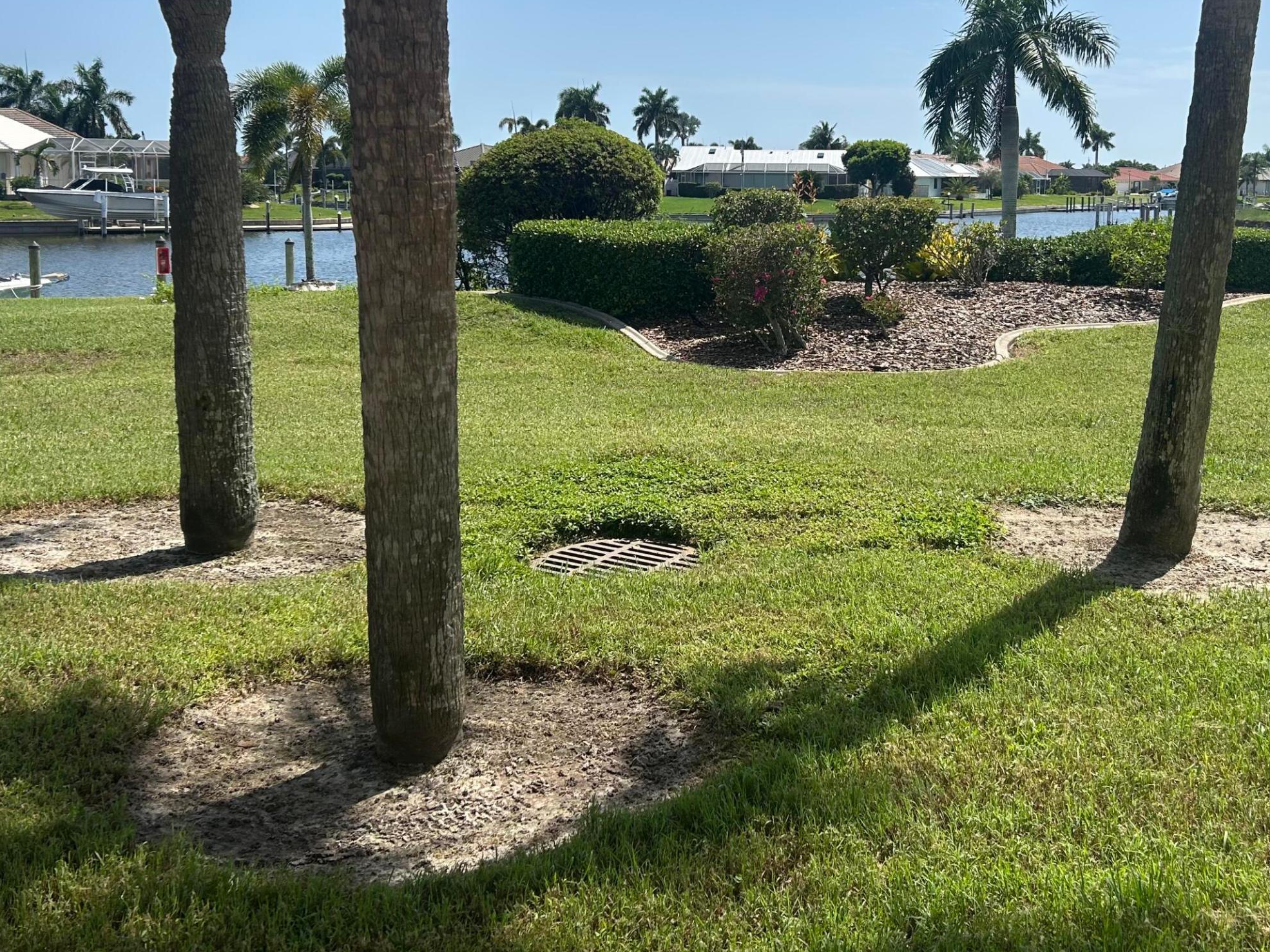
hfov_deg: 48.9
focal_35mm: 38
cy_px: 339
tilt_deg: -5.3
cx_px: 710
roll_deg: -0.7
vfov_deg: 37.4
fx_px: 1394
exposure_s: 1/4831
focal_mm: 5.7
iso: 50
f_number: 1.5
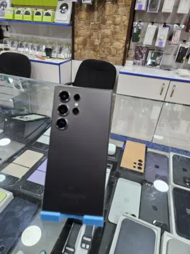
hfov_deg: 58.9
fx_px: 168
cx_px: 95
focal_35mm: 23
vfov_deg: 73.9
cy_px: 127
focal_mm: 5.4
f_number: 1.8
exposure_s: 1/100
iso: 250
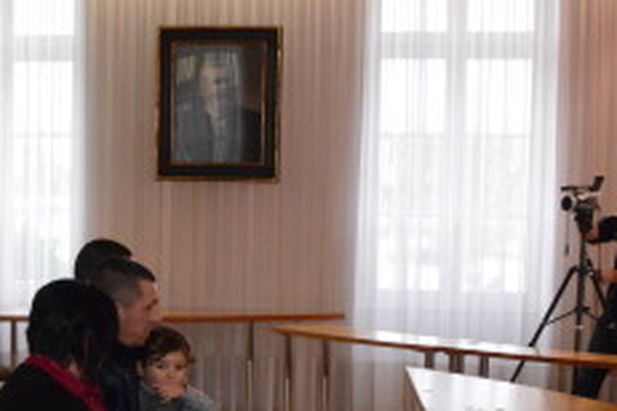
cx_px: 32
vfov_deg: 15.8
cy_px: 383
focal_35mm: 85
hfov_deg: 23.1
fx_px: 1457
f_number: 9
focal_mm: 28
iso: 6400
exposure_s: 1/250
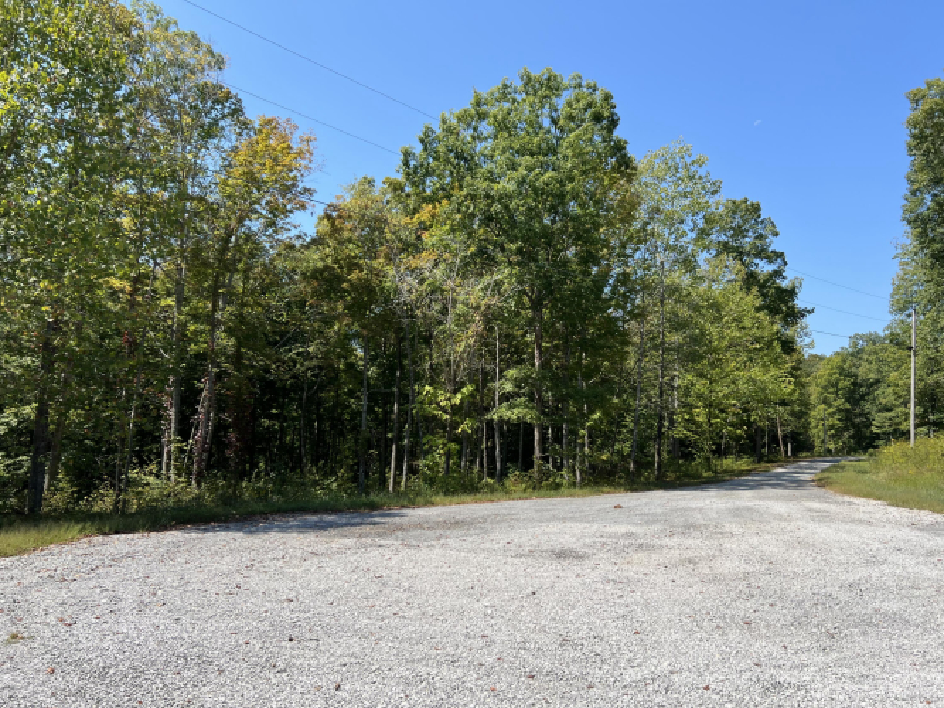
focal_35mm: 26
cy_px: 354
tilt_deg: +5.8
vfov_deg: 53.0
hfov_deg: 67.3
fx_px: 709
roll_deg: -2.9
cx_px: 472
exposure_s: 1/2841
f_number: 1.5
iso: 50
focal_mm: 5.7
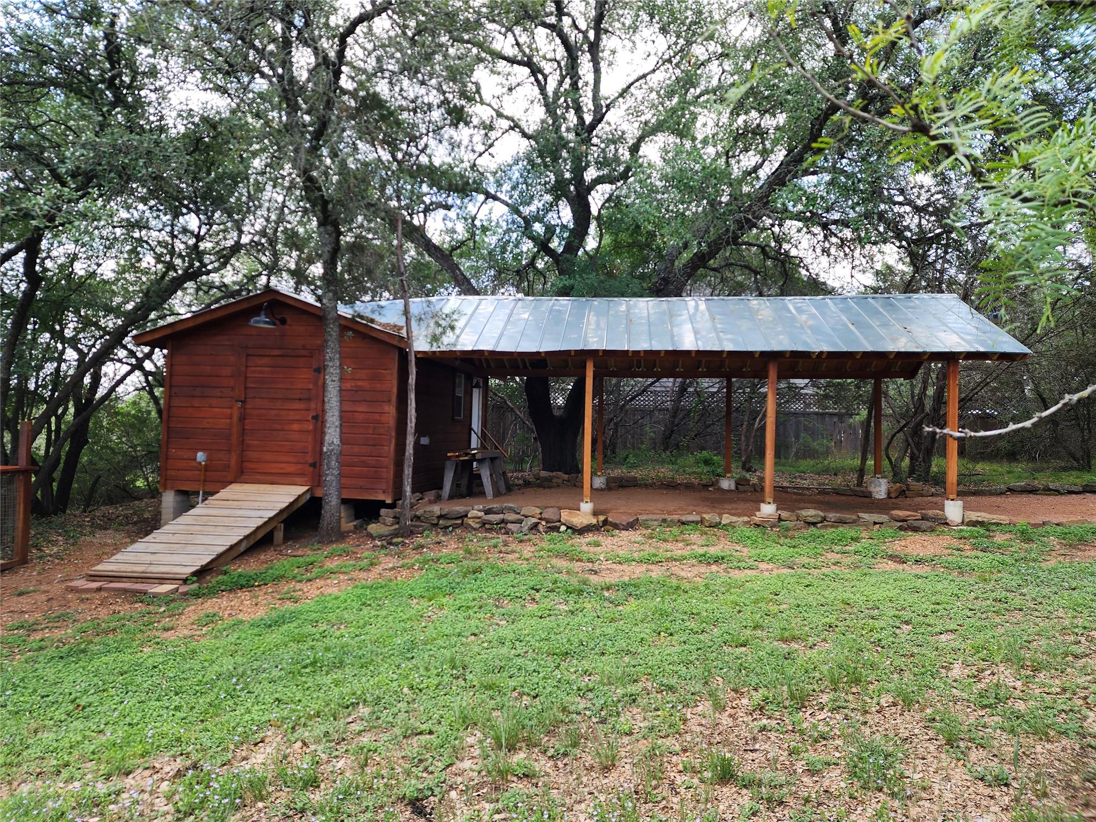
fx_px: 728
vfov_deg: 58.9
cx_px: 548
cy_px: 411
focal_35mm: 23
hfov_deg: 73.9
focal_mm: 6.4
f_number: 1.8
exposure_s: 1/180
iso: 20
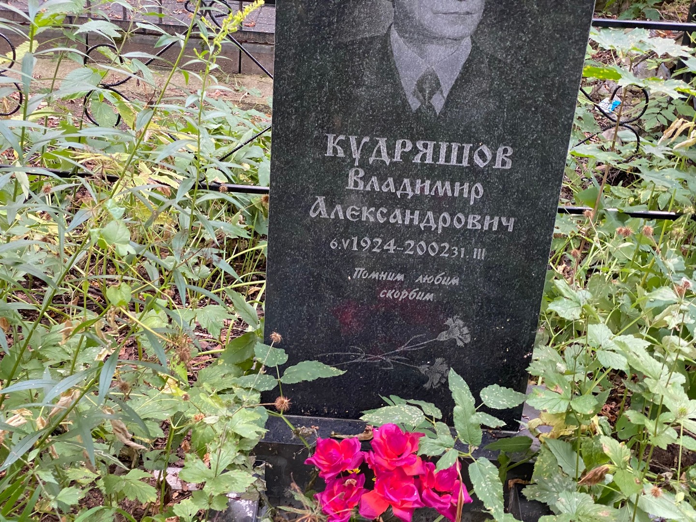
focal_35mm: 52
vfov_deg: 28.0
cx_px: 348
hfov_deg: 36.8
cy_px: 261
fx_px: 1046
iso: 320
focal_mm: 6
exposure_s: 1/60
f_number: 2
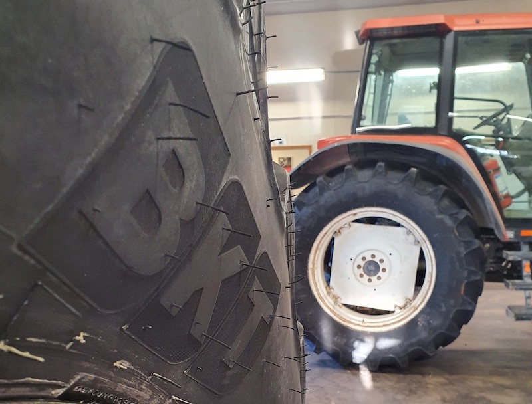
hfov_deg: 67.0
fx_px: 402
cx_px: 266
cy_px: 202
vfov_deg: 53.5
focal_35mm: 26
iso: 200
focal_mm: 4.32
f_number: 2.4
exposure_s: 1/50
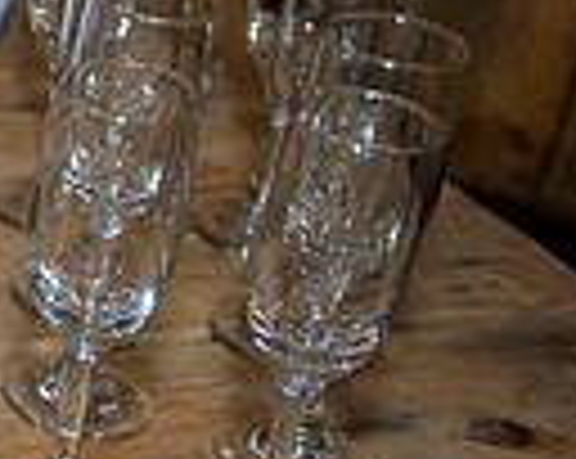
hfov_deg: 13.2
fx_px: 2026
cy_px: 27
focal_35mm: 119
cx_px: -680
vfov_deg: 12.8
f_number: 3.2
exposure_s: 1/125
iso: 1600
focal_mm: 28
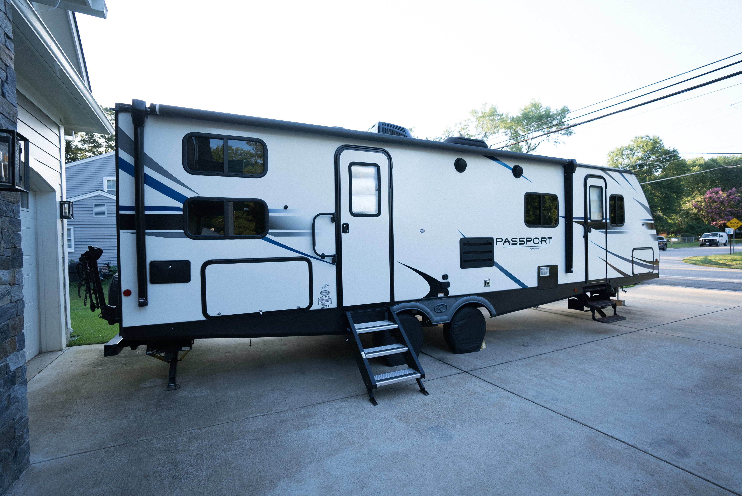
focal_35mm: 16
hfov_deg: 96.7
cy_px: 248
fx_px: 330
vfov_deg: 73.8
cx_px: 371
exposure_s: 1/800
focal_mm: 16
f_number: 2.8
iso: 800
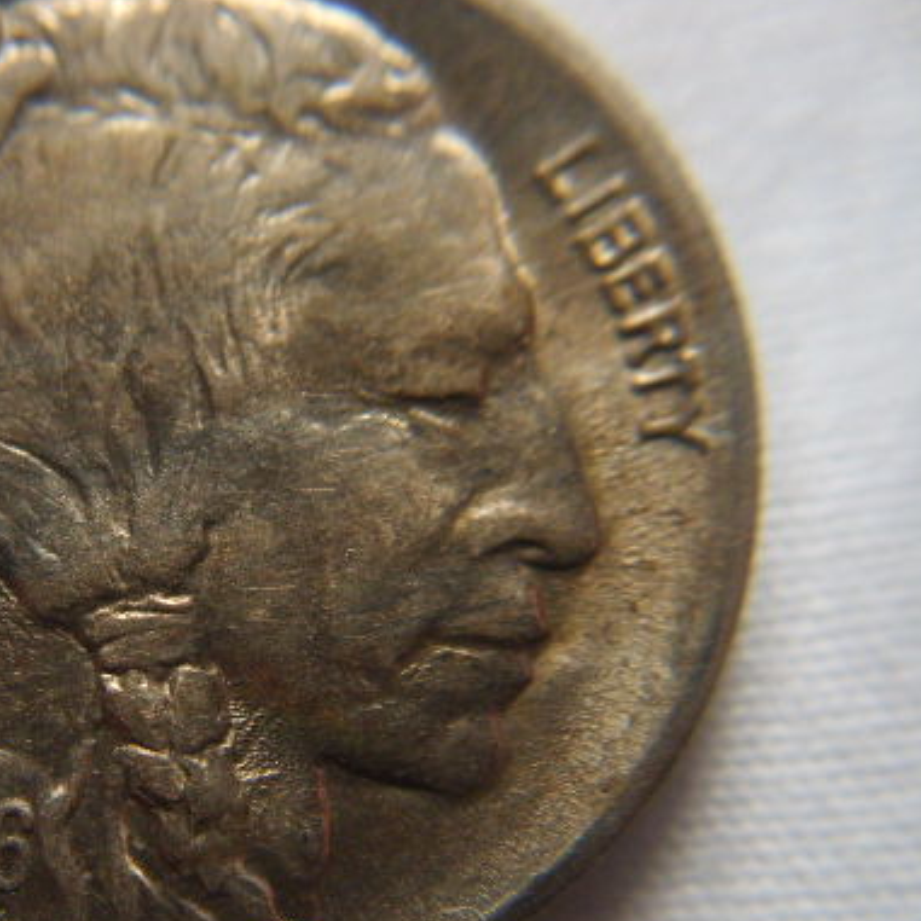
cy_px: 469
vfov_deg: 32.8
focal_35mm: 52
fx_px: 1565
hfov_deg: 32.1
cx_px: 208
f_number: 2.8
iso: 93
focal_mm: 5.8
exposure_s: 1/30
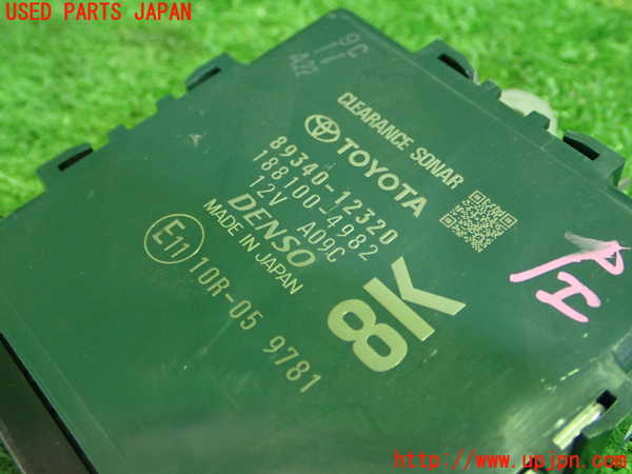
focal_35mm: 44
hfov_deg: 42.9
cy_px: 237
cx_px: 316
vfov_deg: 32.9
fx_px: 803
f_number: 2.9
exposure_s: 1/20
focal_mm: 7.84
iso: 800
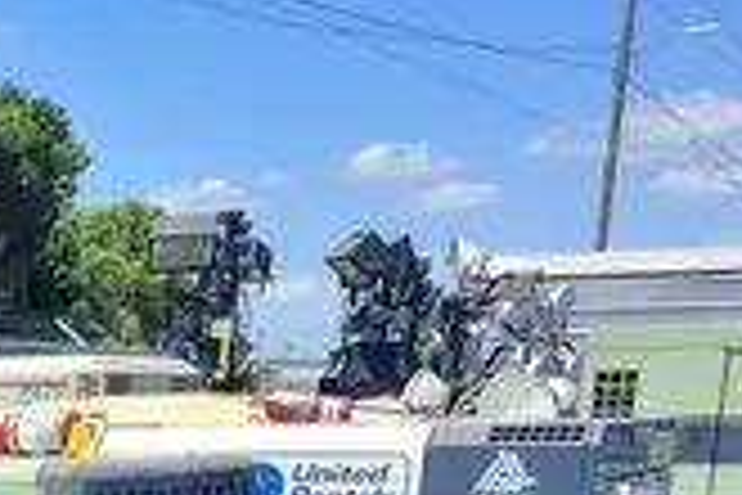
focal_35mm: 90
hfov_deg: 19.3
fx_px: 1855
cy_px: 853
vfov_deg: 13.8
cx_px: -418
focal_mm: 5.4
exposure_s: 1/1369
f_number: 1.8
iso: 40
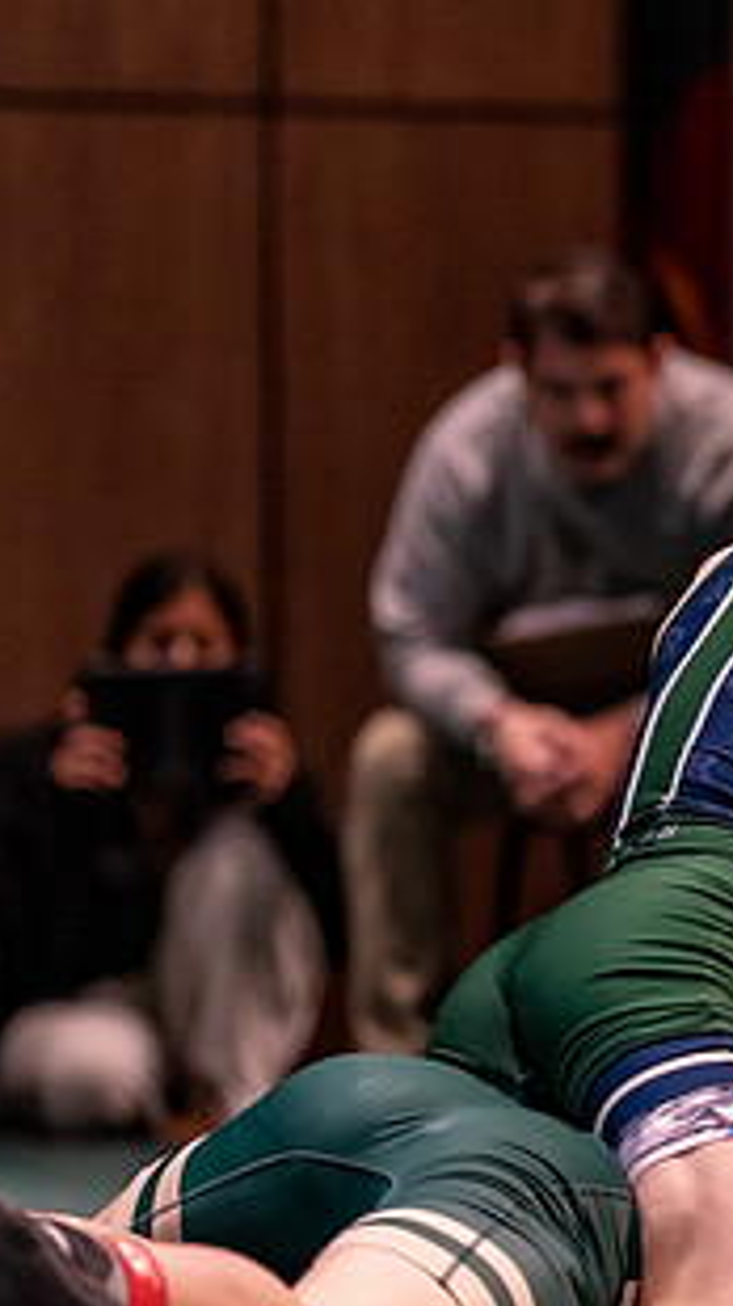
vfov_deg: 6.4
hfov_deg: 3.6
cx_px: 973
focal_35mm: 336
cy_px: 880
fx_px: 11629
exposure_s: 1/800
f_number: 1.8
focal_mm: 135
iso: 2000
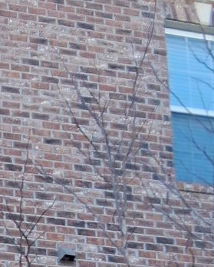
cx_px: -221
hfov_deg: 10.2
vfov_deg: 12.4
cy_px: 513
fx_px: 1100
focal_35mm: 139
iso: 25
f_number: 1.8
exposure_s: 1/154
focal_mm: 3.98
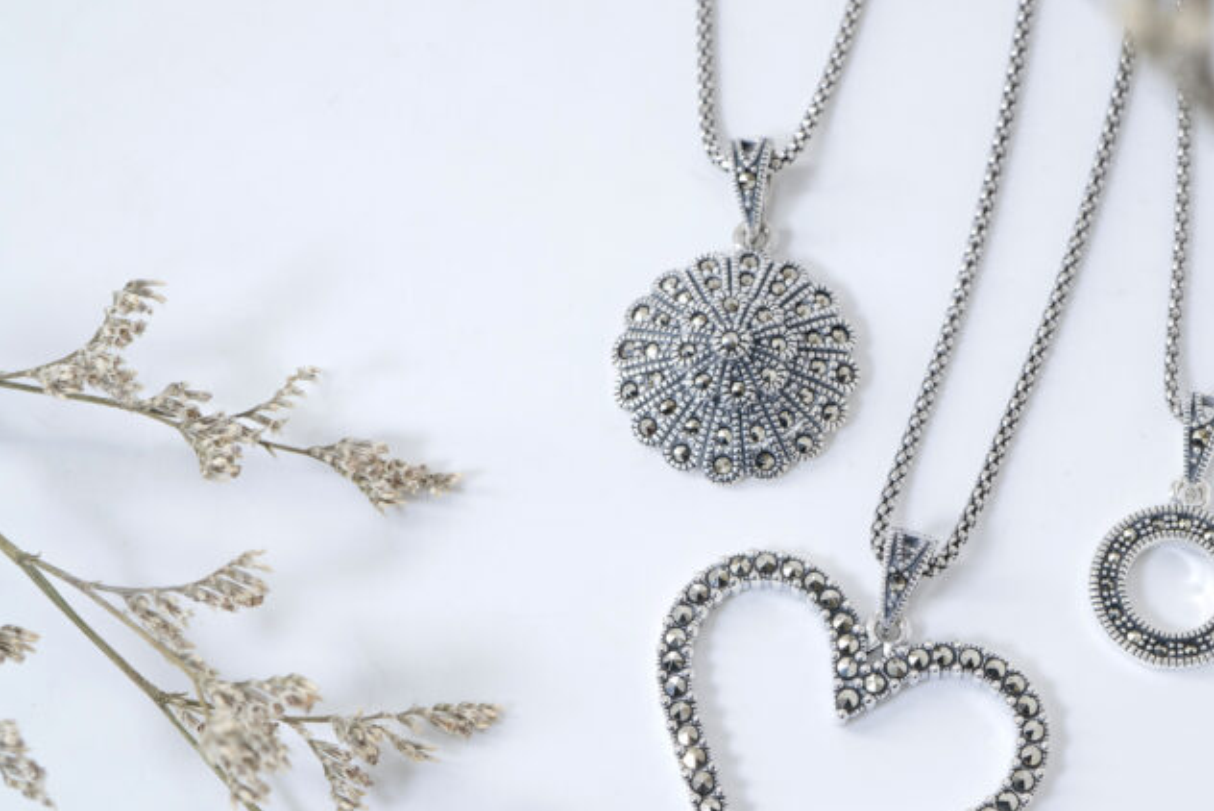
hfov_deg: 24.9
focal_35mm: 81
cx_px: 845
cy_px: 499
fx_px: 2733
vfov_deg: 16.9
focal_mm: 50
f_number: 10
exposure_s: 1/50
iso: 200
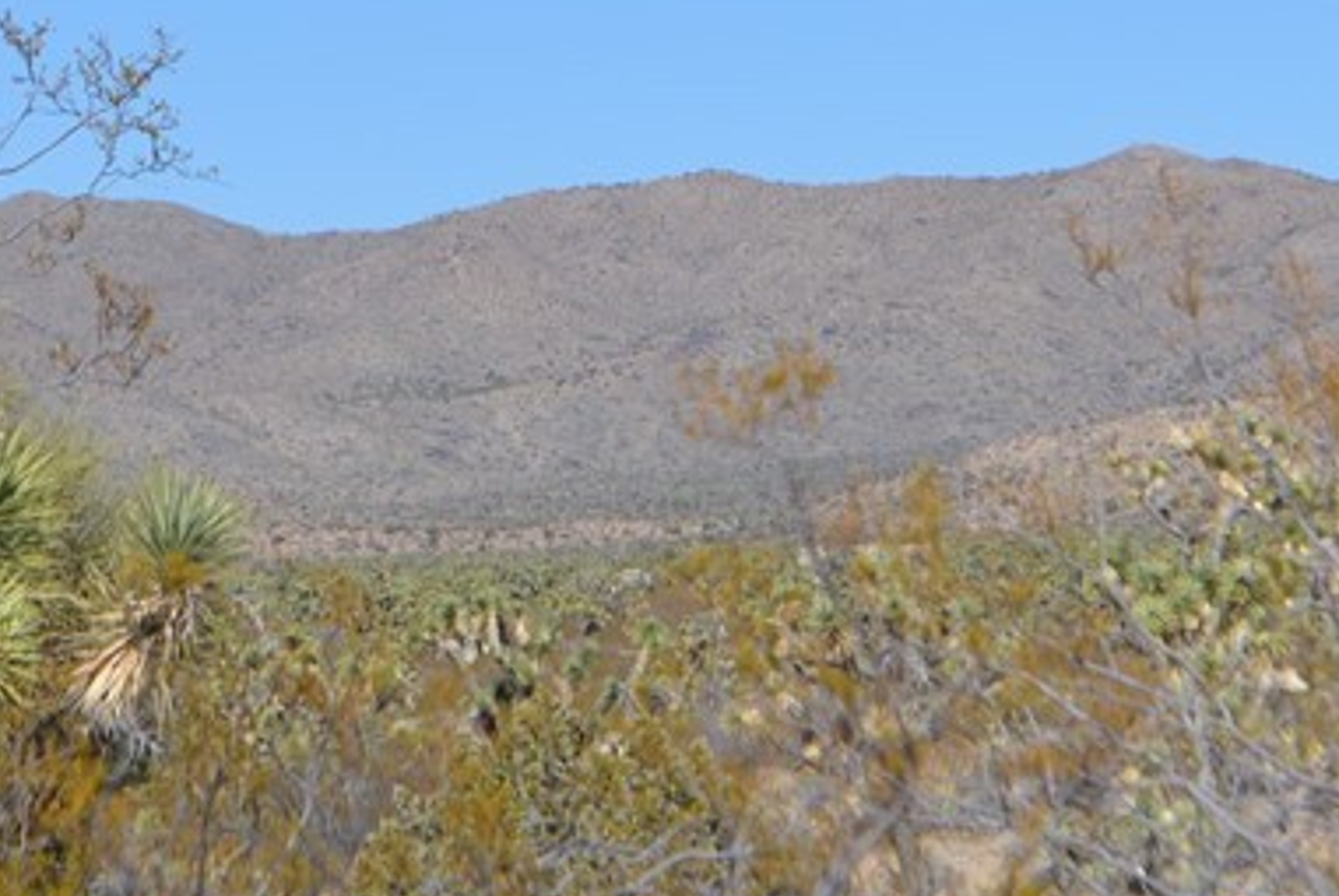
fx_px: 8729
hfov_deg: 8.8
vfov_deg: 5.9
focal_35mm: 234
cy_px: 249
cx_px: 668
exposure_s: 1/2000
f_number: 7.1
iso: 400
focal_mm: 55
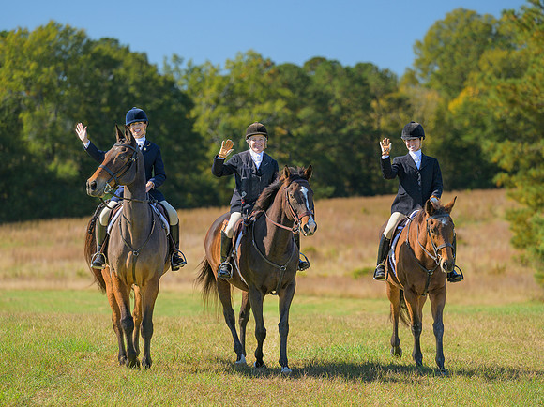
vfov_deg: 8.3
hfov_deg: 11.1
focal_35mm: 178
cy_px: 204
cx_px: 290
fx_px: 2798
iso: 200
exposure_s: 1/500
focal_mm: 165
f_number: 4
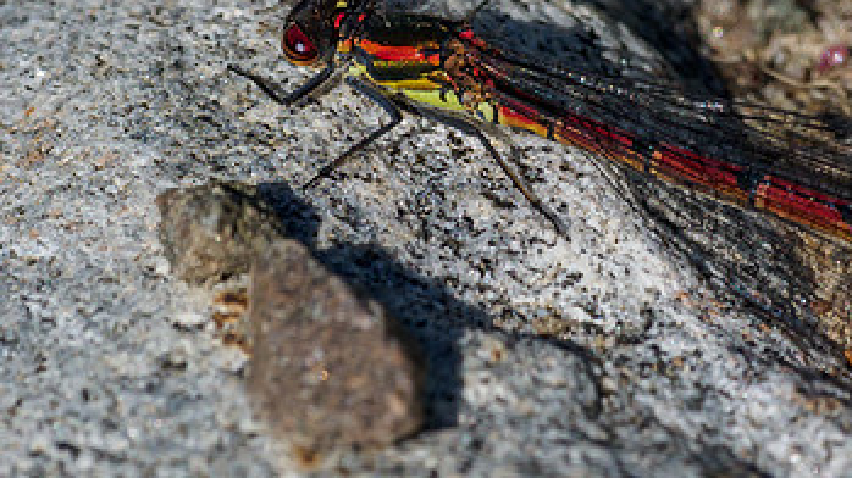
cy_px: 98
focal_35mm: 1589
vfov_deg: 0.8
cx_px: 427
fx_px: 35884
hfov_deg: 1.4
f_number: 8
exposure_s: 1/640
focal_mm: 300
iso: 200
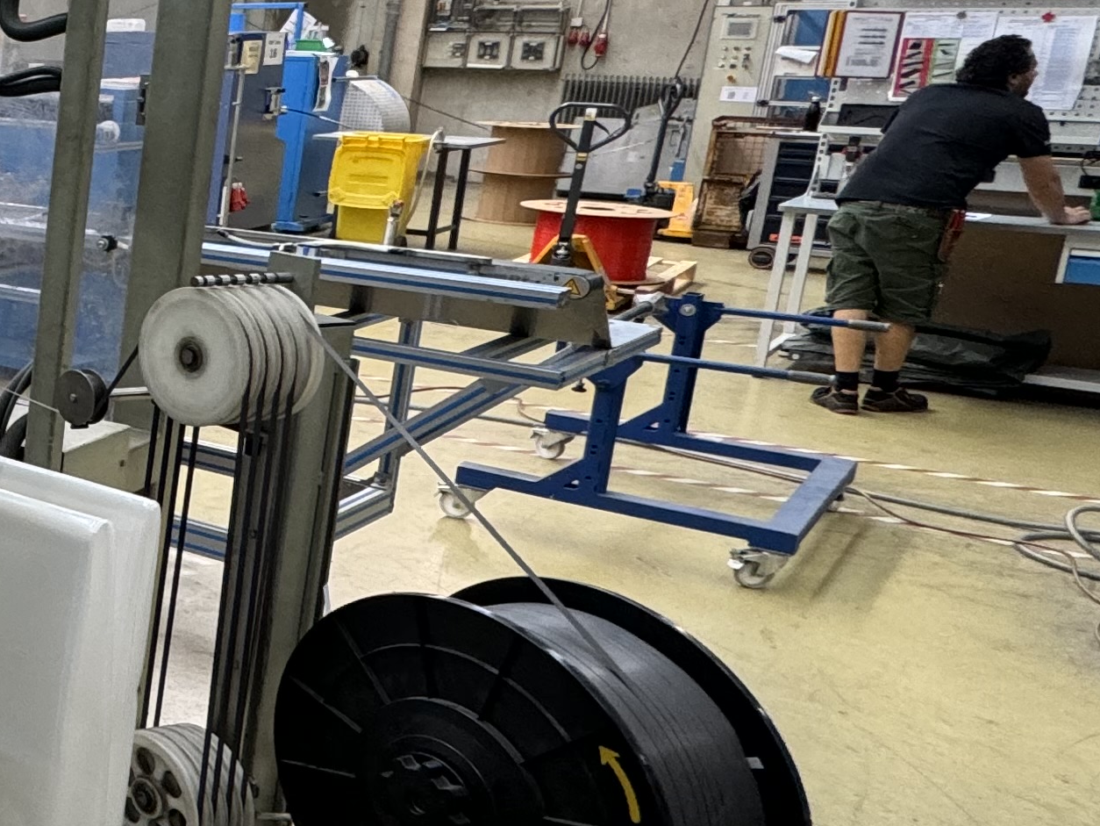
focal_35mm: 45
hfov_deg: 27.3
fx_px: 1430
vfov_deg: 32.1
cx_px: -595
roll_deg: -0.6
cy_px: 315
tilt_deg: -11.0
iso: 160
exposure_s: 1/99
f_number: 2.2
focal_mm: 2.22
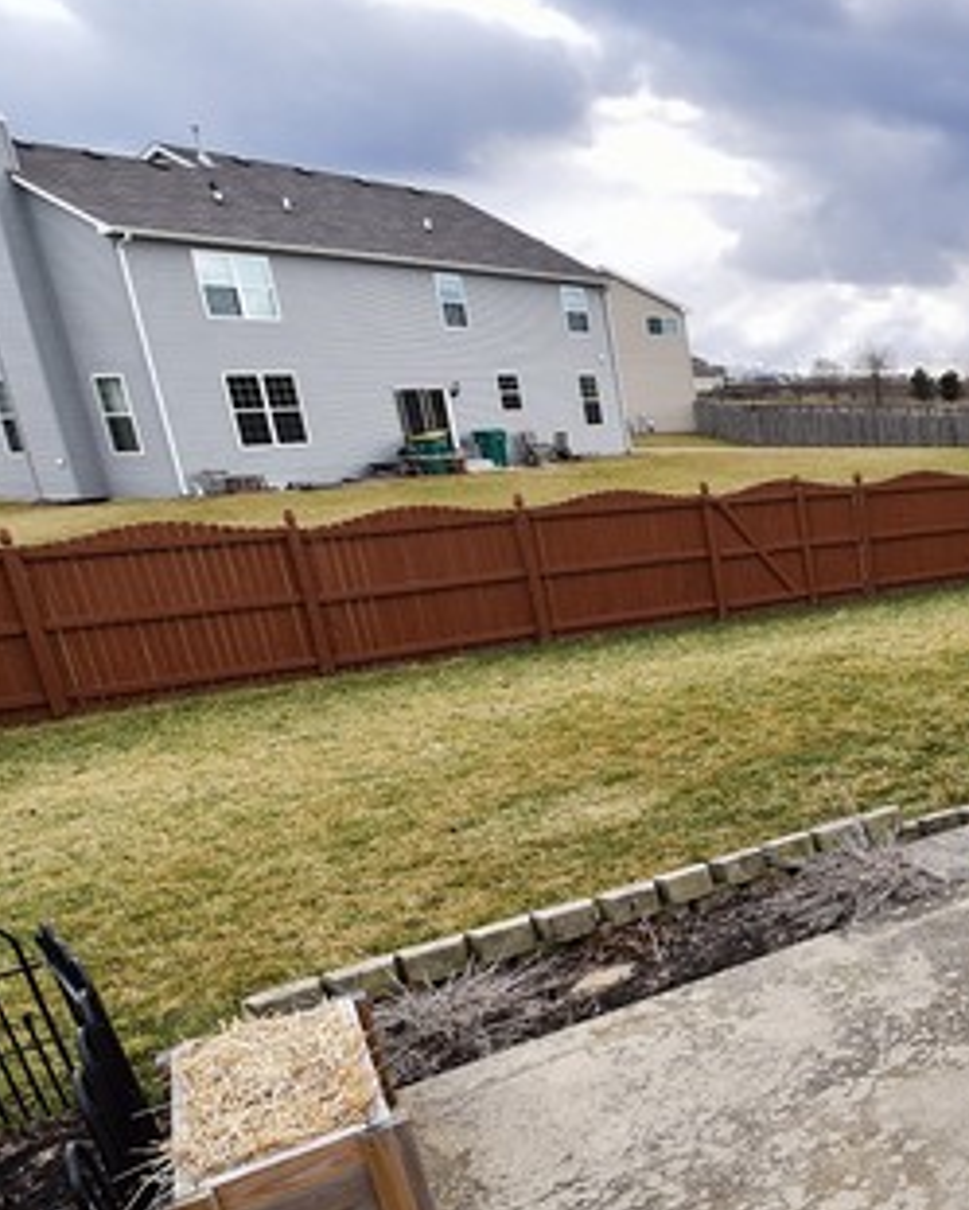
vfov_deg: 60.0
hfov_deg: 36.2
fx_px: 1039
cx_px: 1214
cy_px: 714
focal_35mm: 29
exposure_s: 1/60
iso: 100
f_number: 8
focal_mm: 15
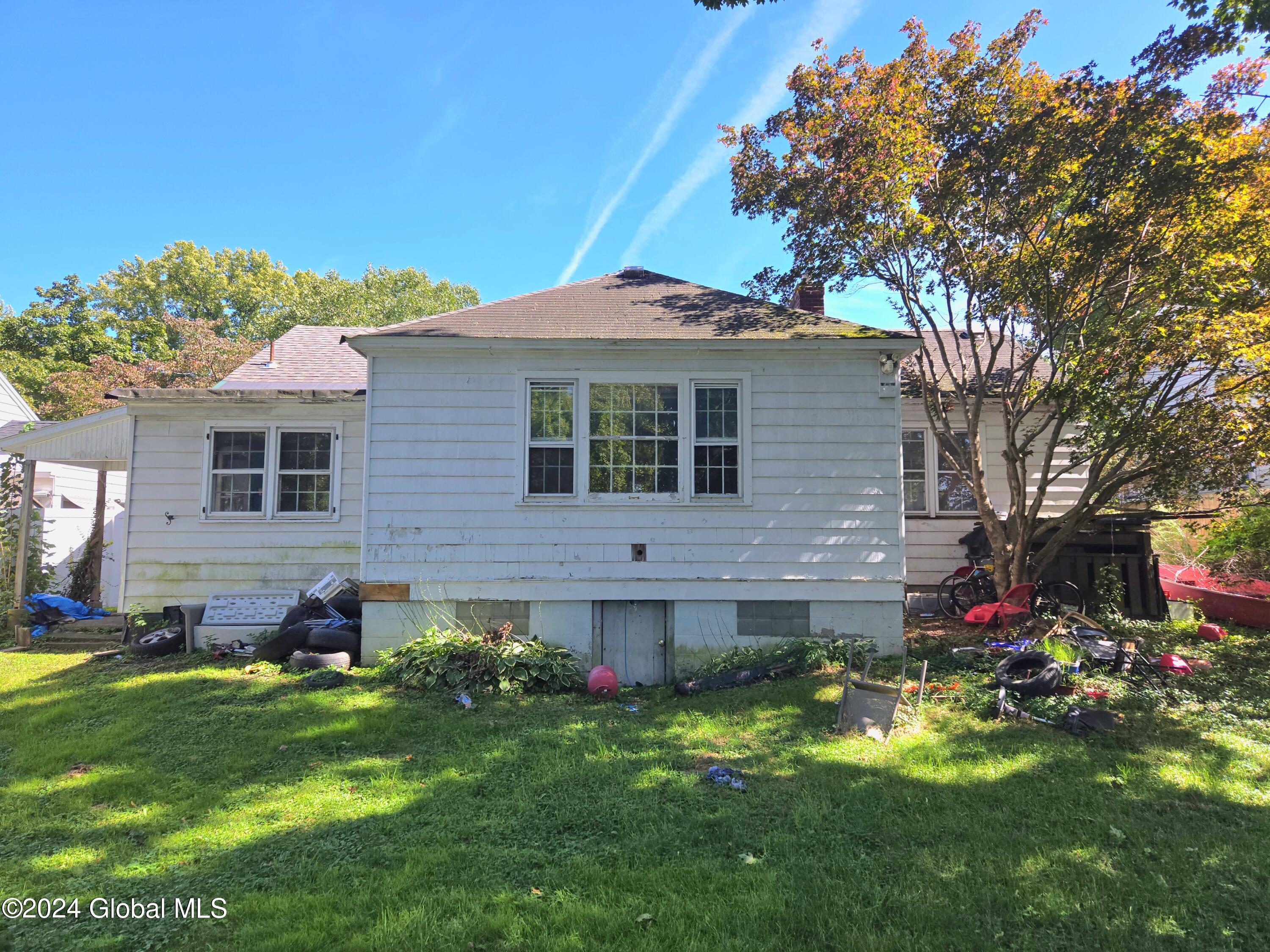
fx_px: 844
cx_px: 635
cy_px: 476
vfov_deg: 58.9
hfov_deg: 73.9
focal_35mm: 23
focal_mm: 5.4
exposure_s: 1/667
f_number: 1.8
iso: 25
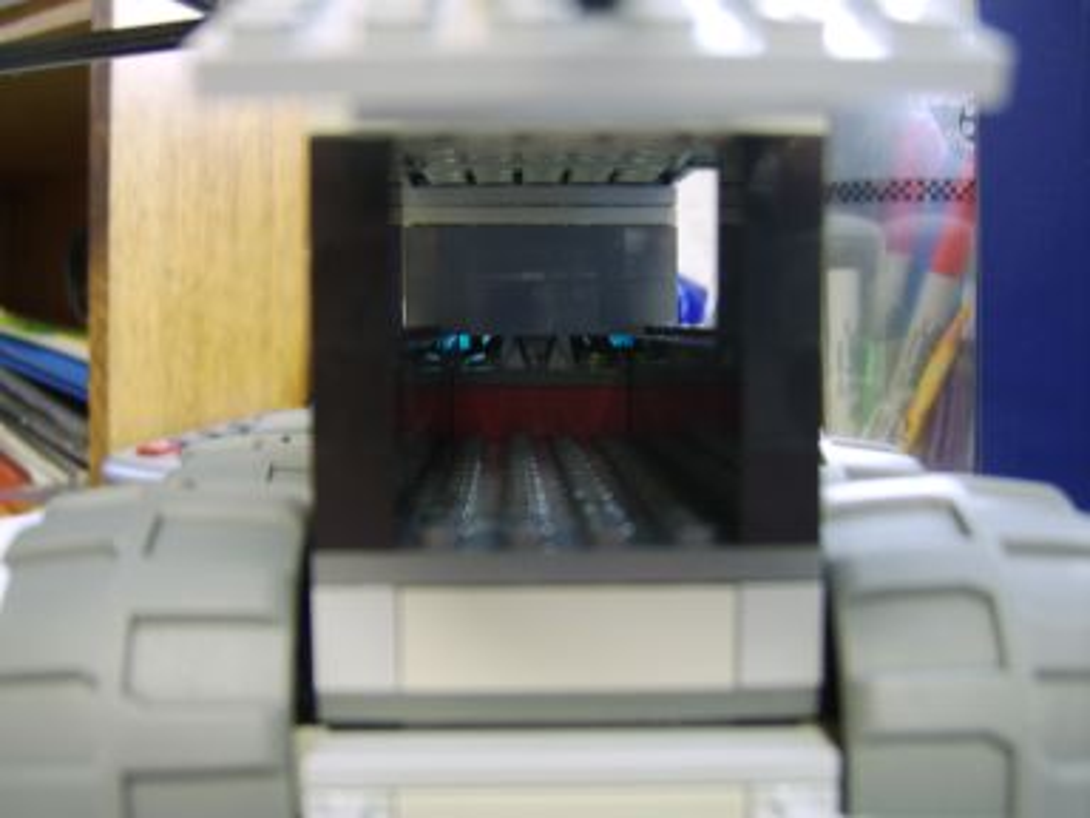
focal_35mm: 31
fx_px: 976
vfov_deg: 45.4
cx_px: 545
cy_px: 409
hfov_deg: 58.4
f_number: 2.7
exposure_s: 1/4
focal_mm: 8.13
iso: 71
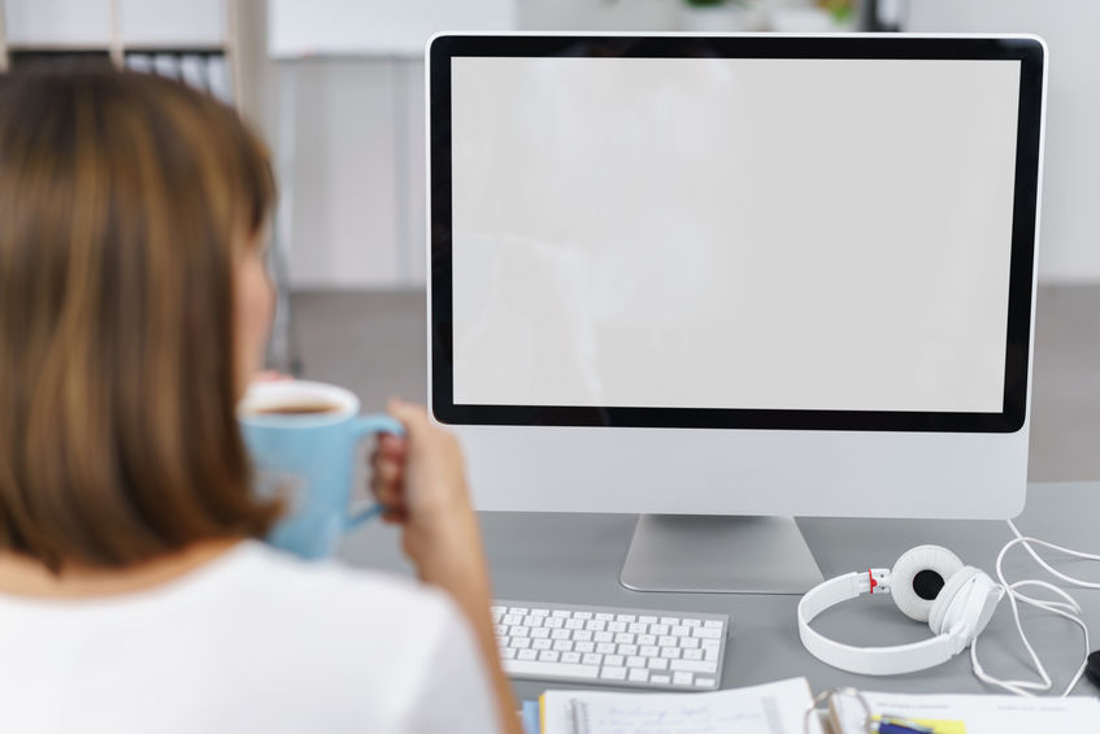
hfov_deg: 36.2
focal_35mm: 55
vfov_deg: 24.6
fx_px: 1681
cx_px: 550
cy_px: 367
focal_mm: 55
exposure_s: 1/200
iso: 100
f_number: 2
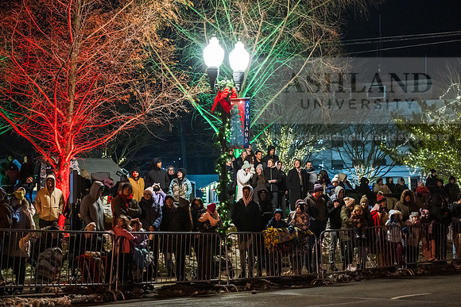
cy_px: 154
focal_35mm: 77
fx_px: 986
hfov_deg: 26.3
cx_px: 230
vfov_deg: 17.7
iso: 6400
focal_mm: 77
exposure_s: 1/250
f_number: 3.2
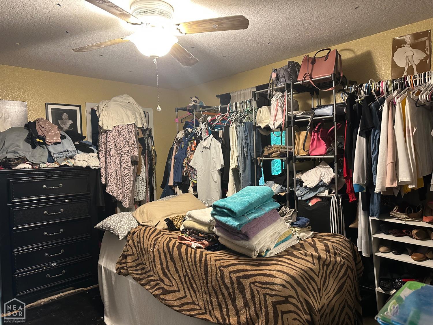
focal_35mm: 24
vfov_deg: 56.8
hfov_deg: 71.6
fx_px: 300
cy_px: 162
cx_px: 216
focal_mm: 6.86
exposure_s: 1/60
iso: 400
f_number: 1.78
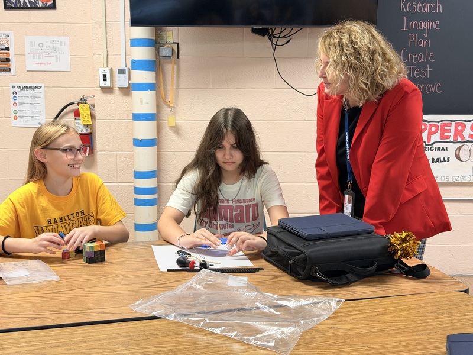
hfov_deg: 39.7
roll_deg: +0.1
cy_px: 178
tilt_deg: -9.2
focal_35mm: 48
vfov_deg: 30.3
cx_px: 236
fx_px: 656
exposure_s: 1/60
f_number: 1.78
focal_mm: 6.76
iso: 250
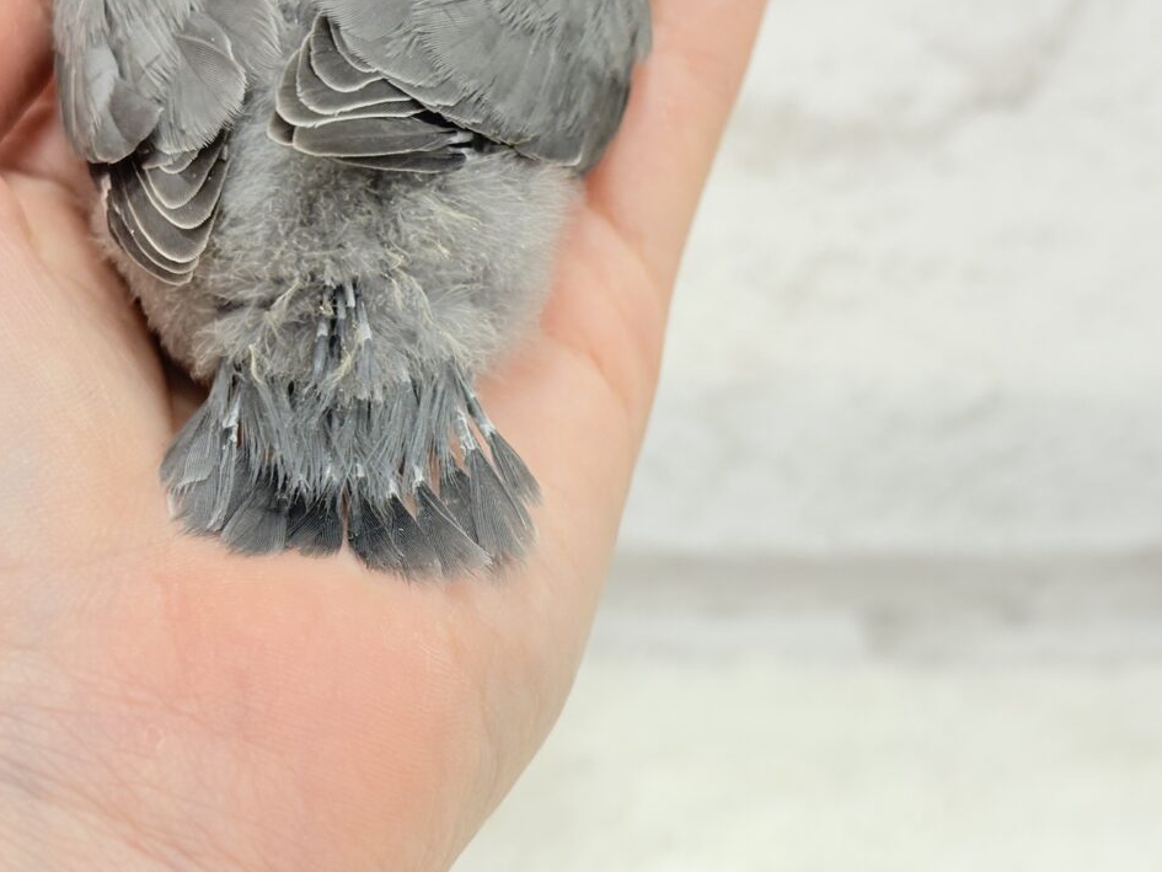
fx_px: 2216
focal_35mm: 66
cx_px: 530
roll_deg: -0.5
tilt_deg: -18.7
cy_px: 450
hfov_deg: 29.4
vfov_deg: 22.3
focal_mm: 5.96
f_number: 1.6
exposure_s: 1/50
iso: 50
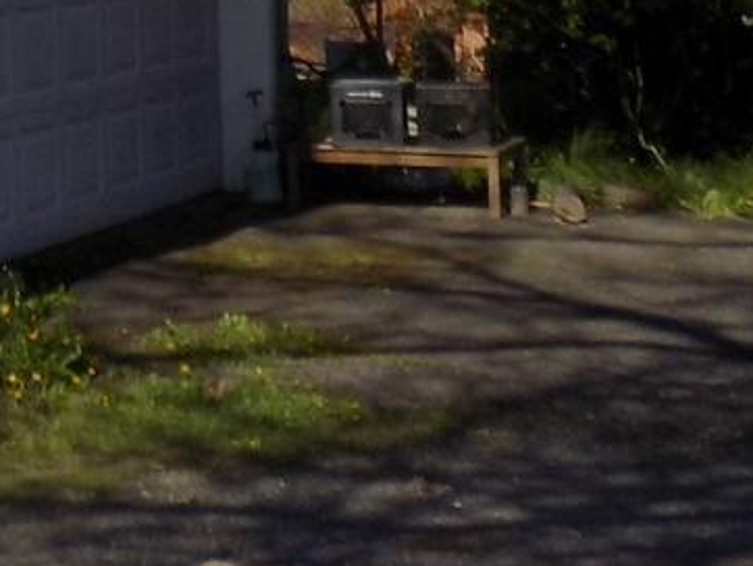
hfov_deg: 13.9
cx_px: -488
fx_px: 2830
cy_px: -458
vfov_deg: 10.7
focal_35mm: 130
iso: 80
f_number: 3.1
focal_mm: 4
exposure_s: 1/1250
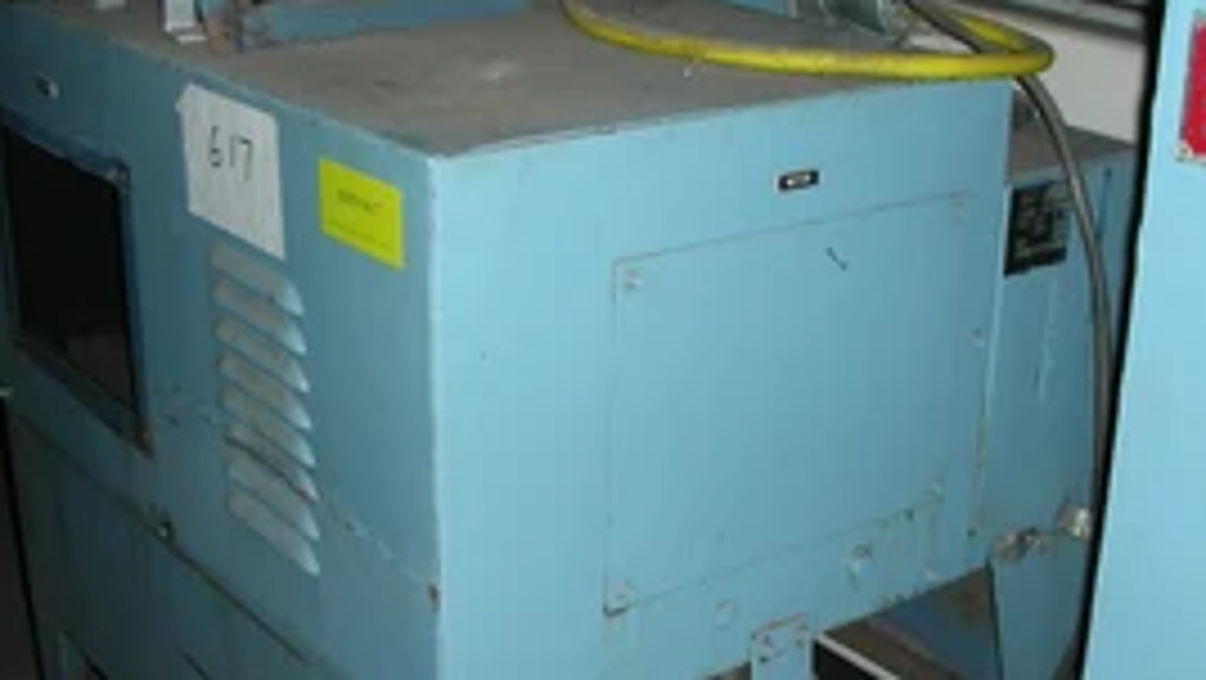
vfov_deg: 21.1
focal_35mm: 57
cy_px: 423
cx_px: 572
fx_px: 1823
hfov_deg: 36.6
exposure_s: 1/60.1
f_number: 3
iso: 64
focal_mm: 5.8
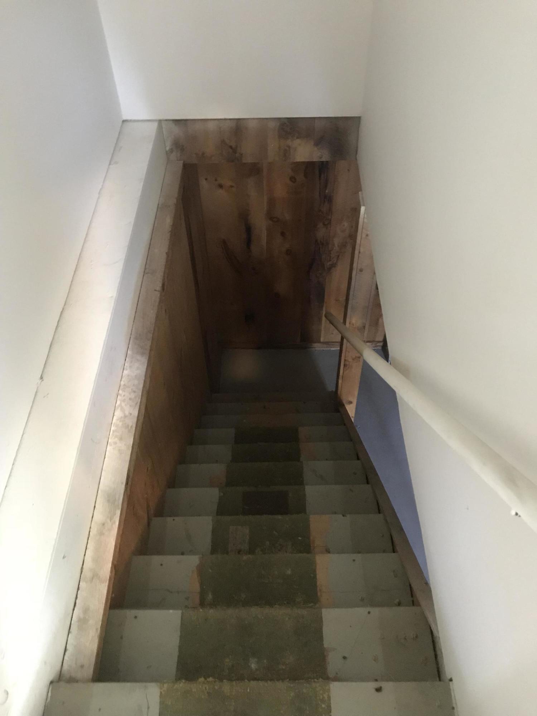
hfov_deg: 49.7
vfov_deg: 63.4
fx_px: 579
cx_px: 268
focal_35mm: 28
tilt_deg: -49.4
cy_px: 358
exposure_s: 1/4
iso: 100
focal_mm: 3.99
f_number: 1.8
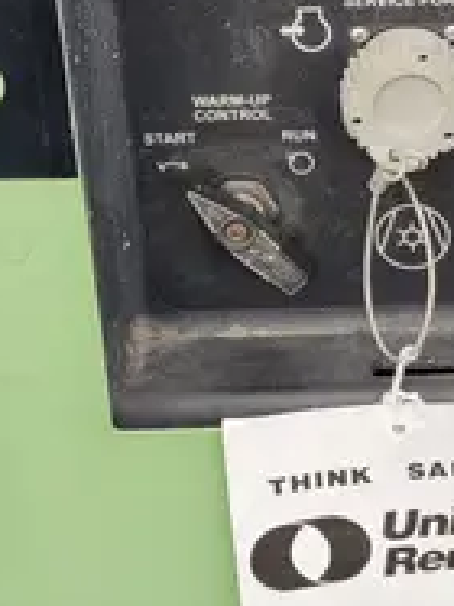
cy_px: 24
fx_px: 1786
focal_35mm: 102
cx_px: 525
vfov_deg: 18.8
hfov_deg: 14.1
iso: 40
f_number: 1.8
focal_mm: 5.4
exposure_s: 1/210
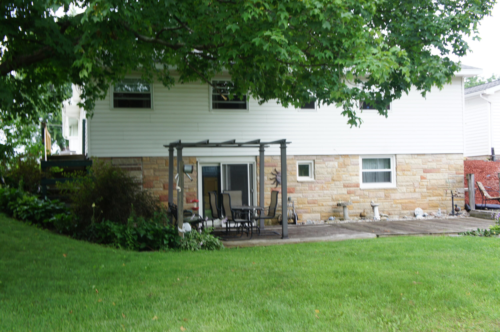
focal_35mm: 46
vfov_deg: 28.9
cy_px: 166
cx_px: 250
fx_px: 645
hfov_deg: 42.3
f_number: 9
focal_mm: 31
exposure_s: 1/60
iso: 200
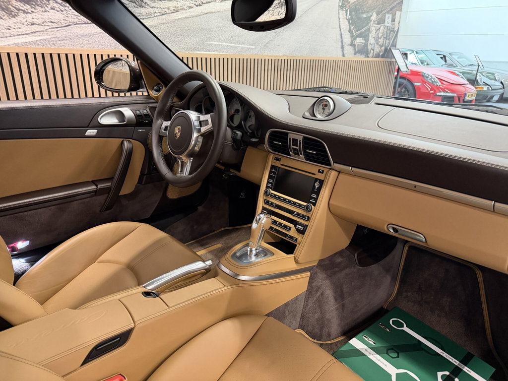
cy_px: 190
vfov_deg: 56.8
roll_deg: -1.2
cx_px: 254
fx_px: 352
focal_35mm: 24
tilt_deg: -21.5
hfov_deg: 71.6
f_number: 1.78
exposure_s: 1/50
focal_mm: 6.76
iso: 800
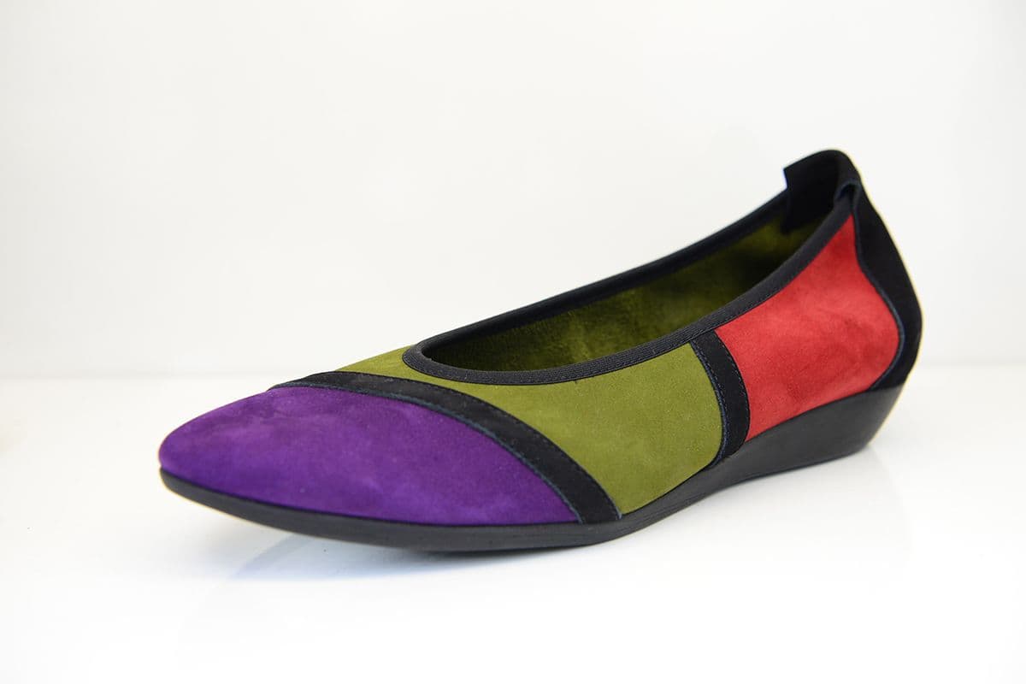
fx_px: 1311
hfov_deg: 42.7
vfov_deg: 29.2
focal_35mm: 46
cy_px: 342
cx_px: 513
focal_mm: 46
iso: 640
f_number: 5.6
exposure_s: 1/125
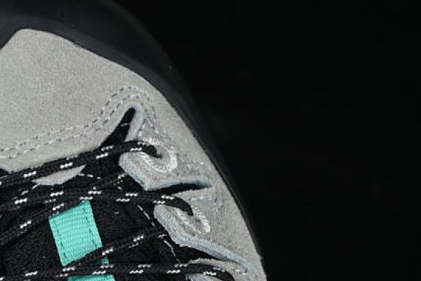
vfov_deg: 9.8
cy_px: 229
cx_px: 62
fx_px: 1637
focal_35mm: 140
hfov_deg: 14.5
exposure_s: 1/60
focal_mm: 50
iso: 160
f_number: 6.3
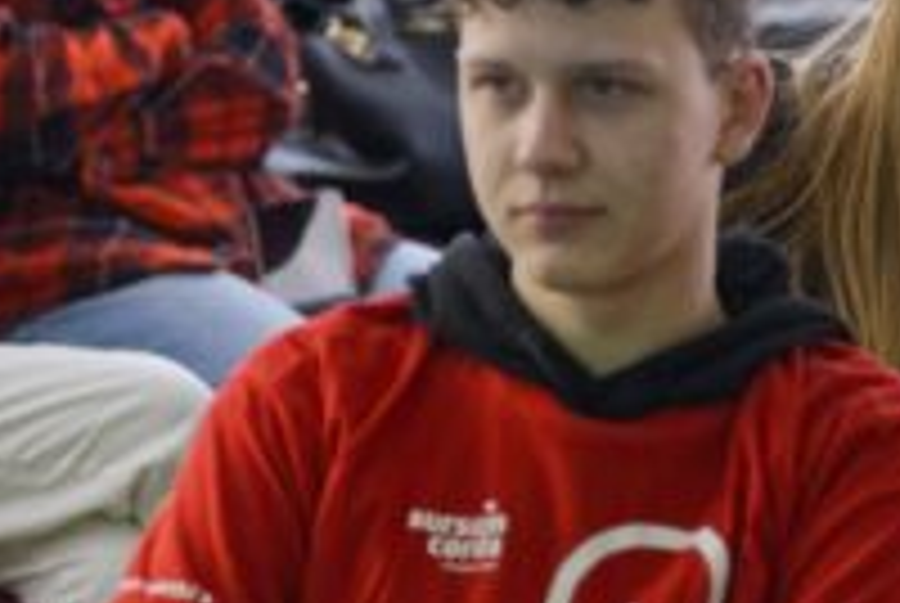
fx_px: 8512
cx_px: 904
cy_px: 18
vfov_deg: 4.1
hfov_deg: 6.0
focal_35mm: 340
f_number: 2.8
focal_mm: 90.6
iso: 3200
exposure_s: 1/160
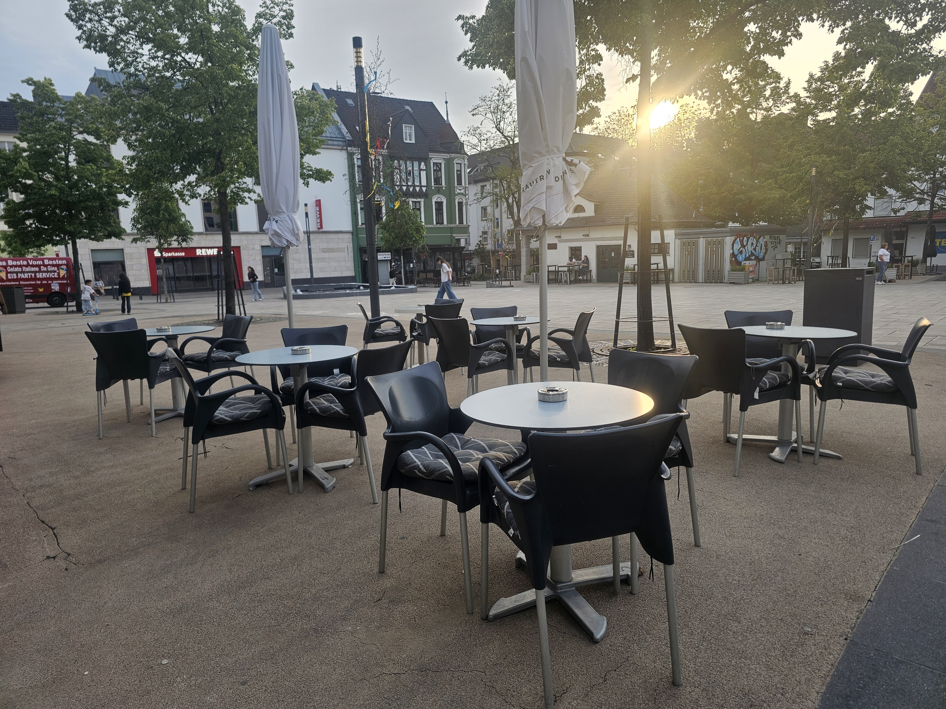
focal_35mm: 23
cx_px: 473
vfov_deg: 58.9
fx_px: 629
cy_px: 354
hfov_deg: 73.9
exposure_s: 1/180
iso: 16
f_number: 1.7
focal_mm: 6.3
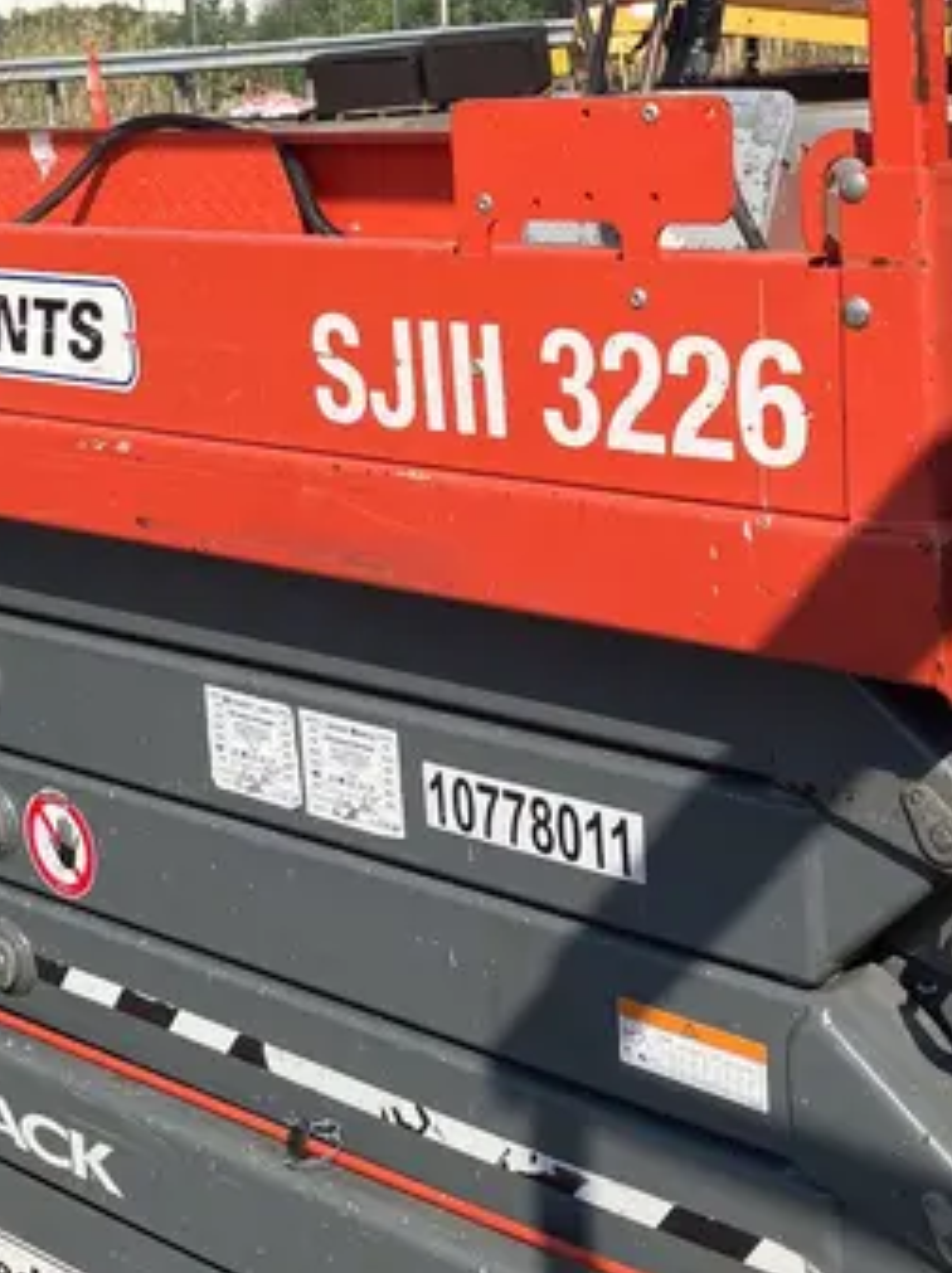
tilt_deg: -13.5
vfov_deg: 31.6
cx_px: 404
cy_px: 485
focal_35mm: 61
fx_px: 2241
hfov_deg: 24.0
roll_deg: +3.9
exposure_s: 1/1946
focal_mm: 3.99
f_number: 1.8
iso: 32
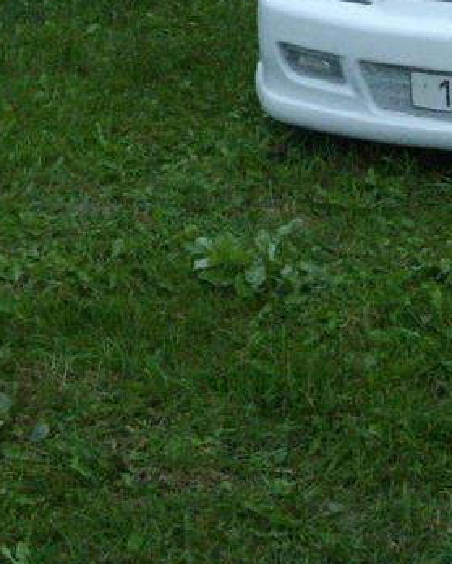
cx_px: 206
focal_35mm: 121
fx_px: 2021
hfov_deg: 12.8
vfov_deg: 15.2
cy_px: -138
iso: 320
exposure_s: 1/20
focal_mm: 6
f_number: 2.7
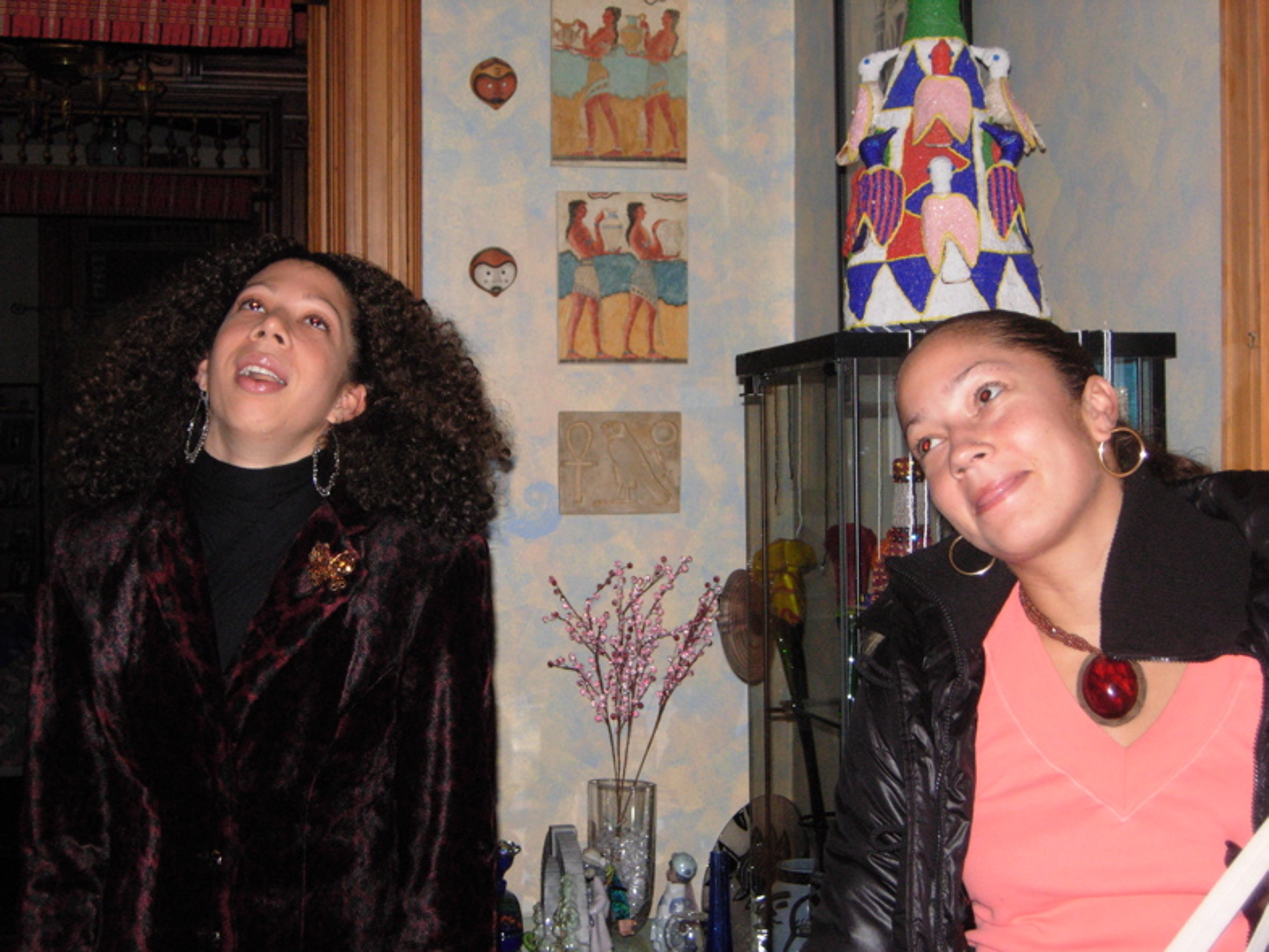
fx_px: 2274
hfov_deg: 31.2
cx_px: 634
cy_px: 476
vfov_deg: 23.7
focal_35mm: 62
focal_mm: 12.9
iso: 200
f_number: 3.5
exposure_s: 1/181
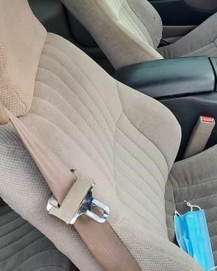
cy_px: 99
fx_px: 401
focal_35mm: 50
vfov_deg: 37.1
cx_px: 177
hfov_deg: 29.5
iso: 64
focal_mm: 4.6
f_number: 2
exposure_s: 1/60
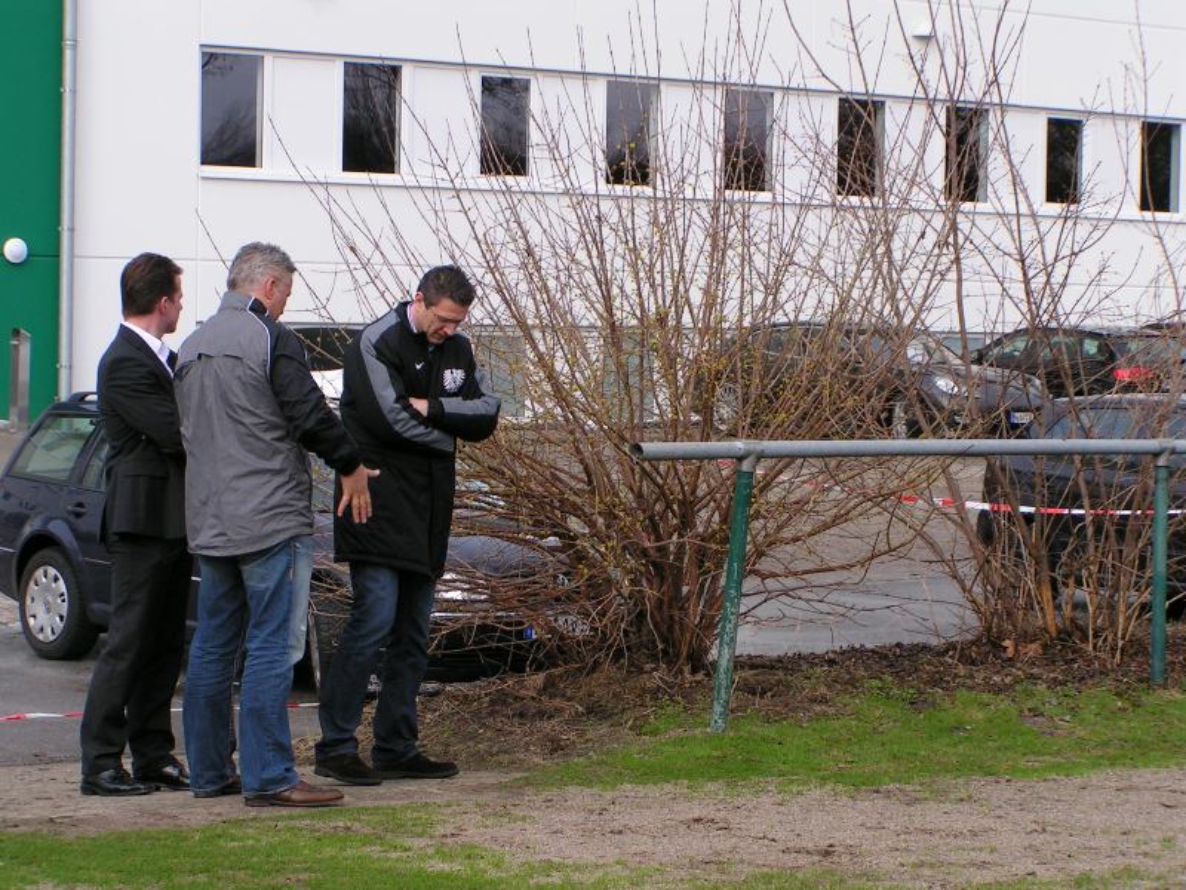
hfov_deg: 20.7
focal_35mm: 95
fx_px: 3255
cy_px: 445
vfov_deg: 15.6
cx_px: 593
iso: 50
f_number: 5
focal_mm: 14.5
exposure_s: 1/200
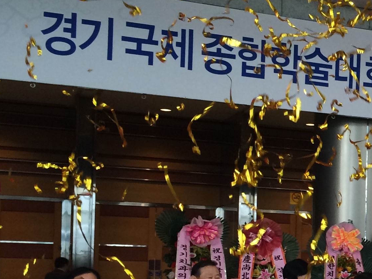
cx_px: 509
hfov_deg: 20.8
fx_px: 903
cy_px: 260
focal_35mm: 84
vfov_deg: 17.3
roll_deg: -0.6
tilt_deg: +5.7
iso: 100
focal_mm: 4.15
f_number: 2.2
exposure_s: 1/30
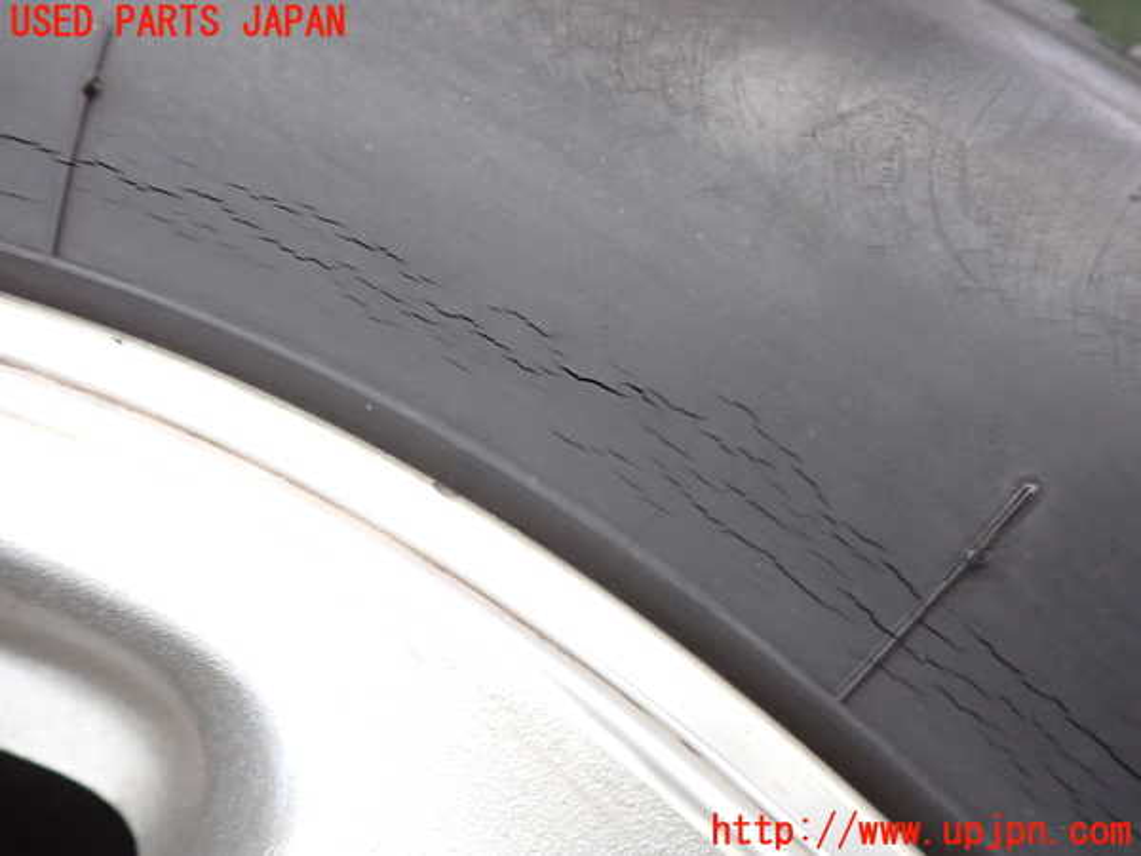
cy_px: 428
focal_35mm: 30
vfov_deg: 46.8
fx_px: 989
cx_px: 570
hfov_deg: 60.0
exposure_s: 1/30
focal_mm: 5.4
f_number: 2.3
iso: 500
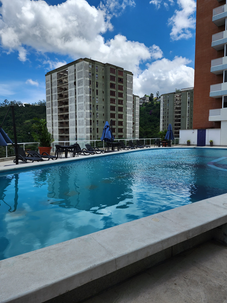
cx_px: 117
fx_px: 210
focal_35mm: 24
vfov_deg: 71.6
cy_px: 145
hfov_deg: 56.8
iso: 12
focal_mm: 6.4
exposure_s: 1/1336
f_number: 1.8
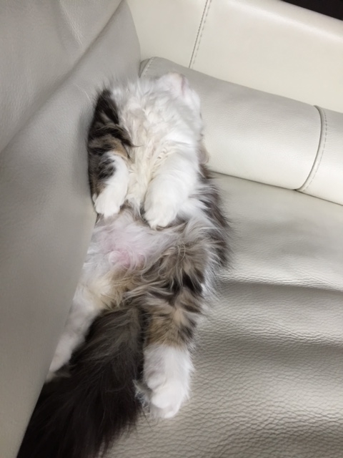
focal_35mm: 29
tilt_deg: -33.6
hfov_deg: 48.2
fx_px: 383
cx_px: 172
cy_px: 229
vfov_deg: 61.7
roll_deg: -17.5
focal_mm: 4.15
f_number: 2.2
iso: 40
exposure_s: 1/30
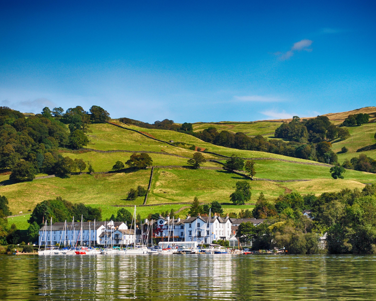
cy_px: 150
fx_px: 1090
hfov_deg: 19.6
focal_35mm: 98
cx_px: 213
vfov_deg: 15.7
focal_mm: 58
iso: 200
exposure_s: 1/800
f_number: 7.1
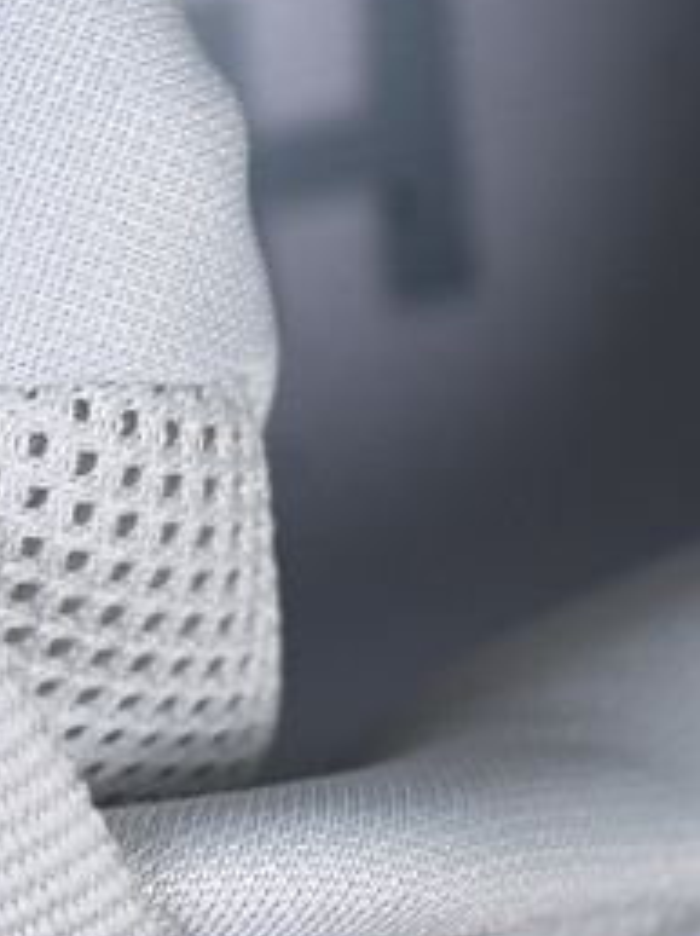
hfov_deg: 4.9
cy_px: 323
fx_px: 8156
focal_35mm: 302
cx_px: -526
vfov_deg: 6.6
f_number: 7.1
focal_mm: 50
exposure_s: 1/80
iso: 160
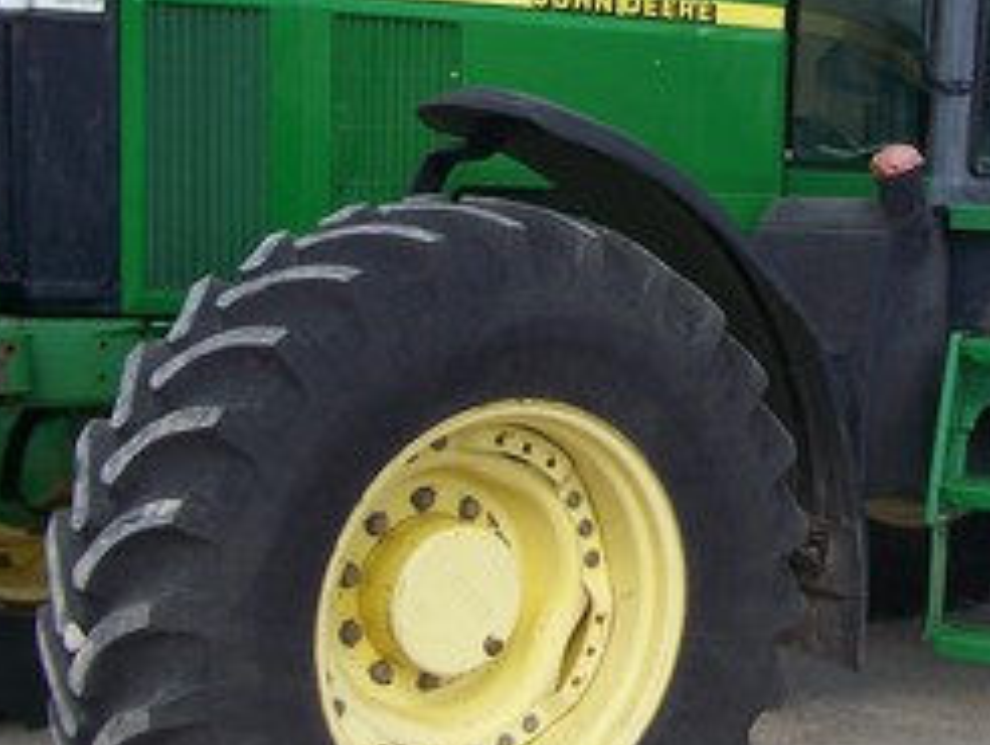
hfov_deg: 22.9
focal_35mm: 84
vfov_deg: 17.4
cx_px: 805
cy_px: 109
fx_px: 2405
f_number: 4
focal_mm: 6.3
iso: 64
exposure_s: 1/400
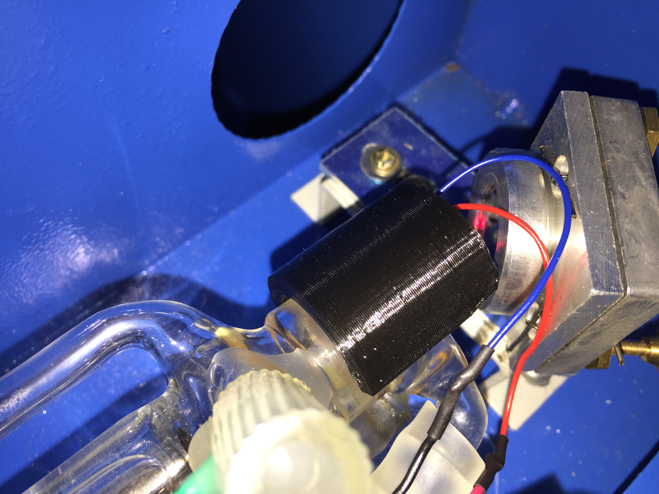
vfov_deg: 48.2
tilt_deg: -63.6
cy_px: 247
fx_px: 552
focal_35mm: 29
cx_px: 330
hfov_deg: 61.7
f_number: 2.2
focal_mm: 4.15
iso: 32
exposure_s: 1/124
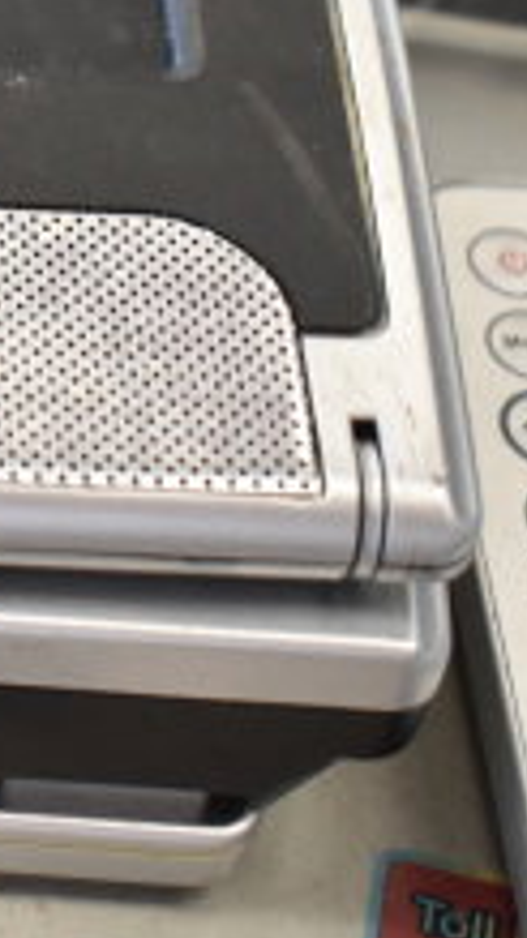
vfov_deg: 15.2
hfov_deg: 8.0
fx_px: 3482
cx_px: -746
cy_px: 96
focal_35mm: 140
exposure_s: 1/50
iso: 800
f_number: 4.5
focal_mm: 32
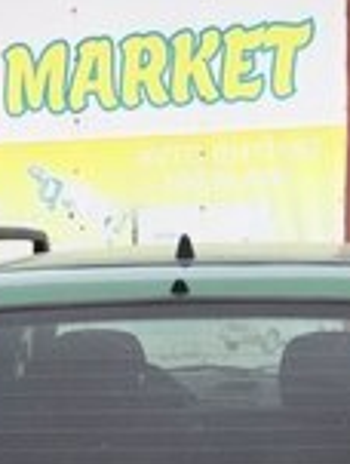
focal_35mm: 95
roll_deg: +1.7
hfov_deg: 15.6
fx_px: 1275
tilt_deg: -14.6
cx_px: 132
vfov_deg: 18.7
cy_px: 651
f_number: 2.2
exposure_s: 1/226
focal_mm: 4.15
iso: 32
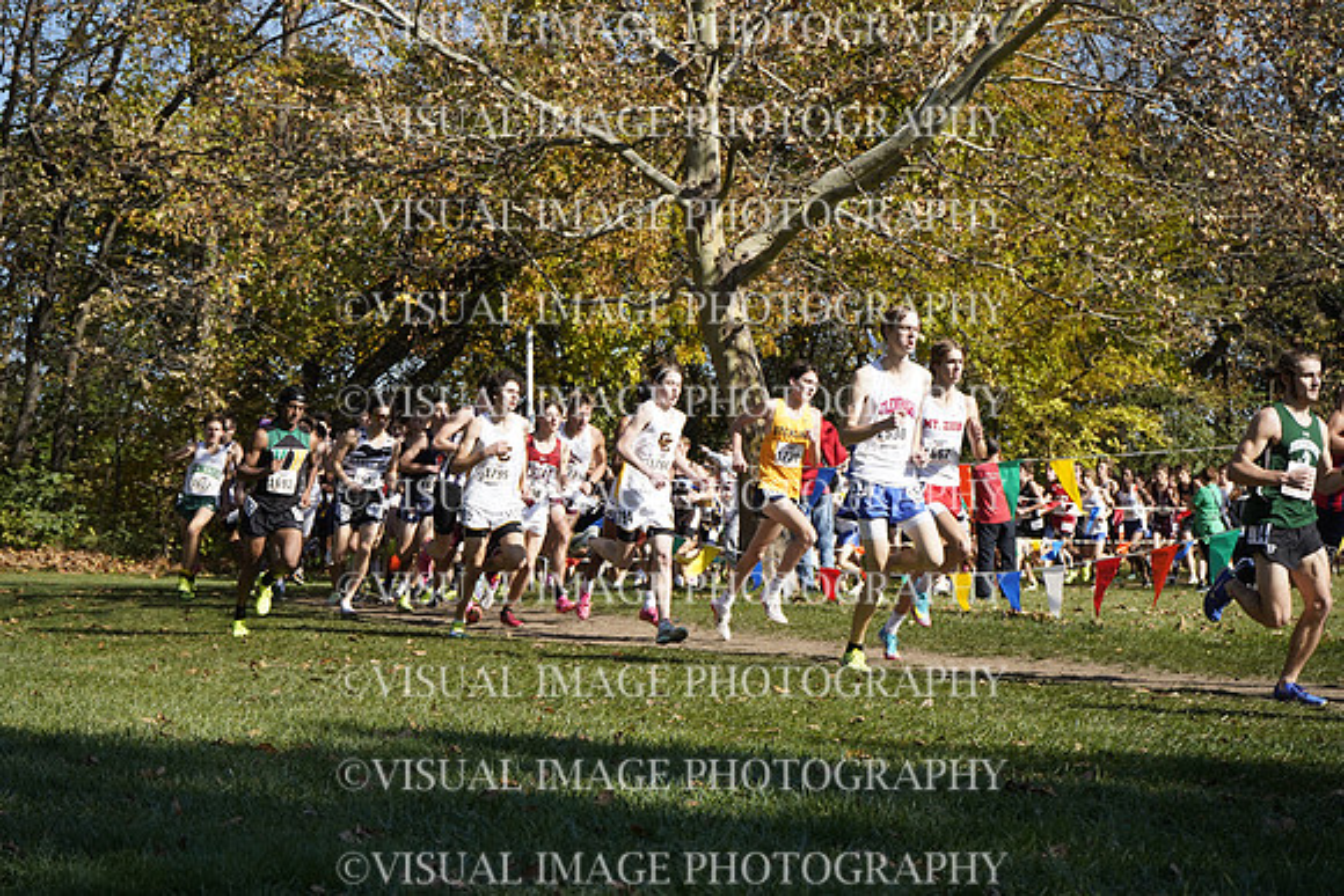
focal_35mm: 70
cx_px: 672
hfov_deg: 28.8
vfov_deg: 19.5
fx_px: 2614
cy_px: 448
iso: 1600
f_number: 8
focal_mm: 70
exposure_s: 1/2500
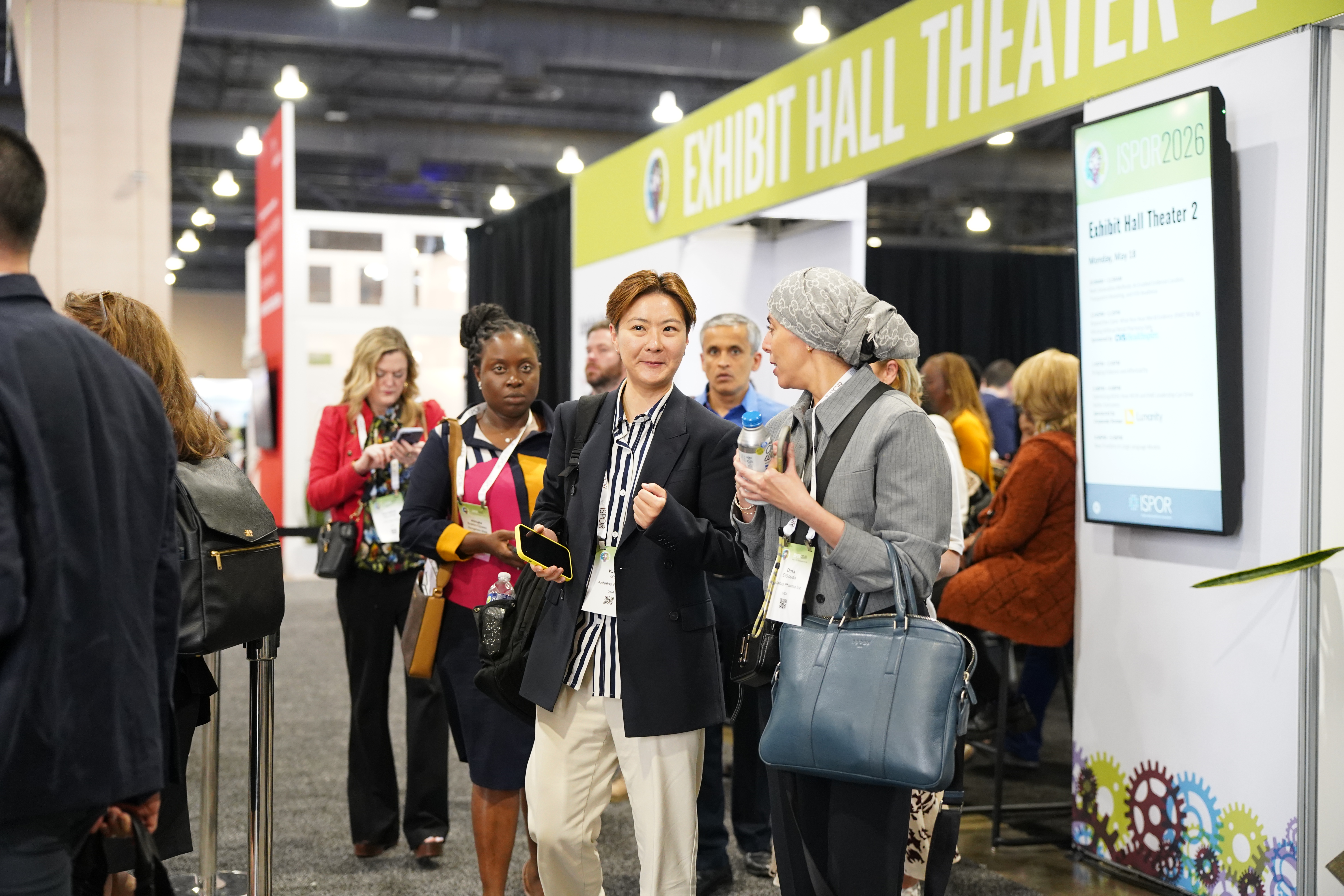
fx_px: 1755
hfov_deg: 41.9
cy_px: 448
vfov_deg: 28.6
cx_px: 672
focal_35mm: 47
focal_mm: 47
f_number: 2
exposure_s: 1/250
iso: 3200
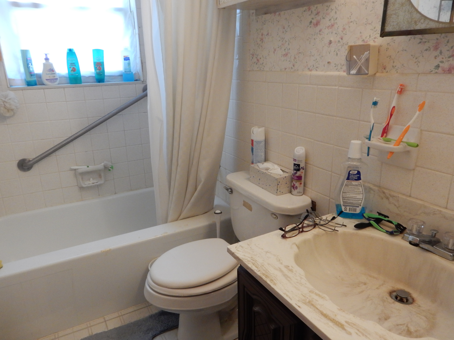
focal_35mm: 25
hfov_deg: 69.4
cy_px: 170
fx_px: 328
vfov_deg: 54.9
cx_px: 227
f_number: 3.7
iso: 400
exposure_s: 1/30
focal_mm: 4.5
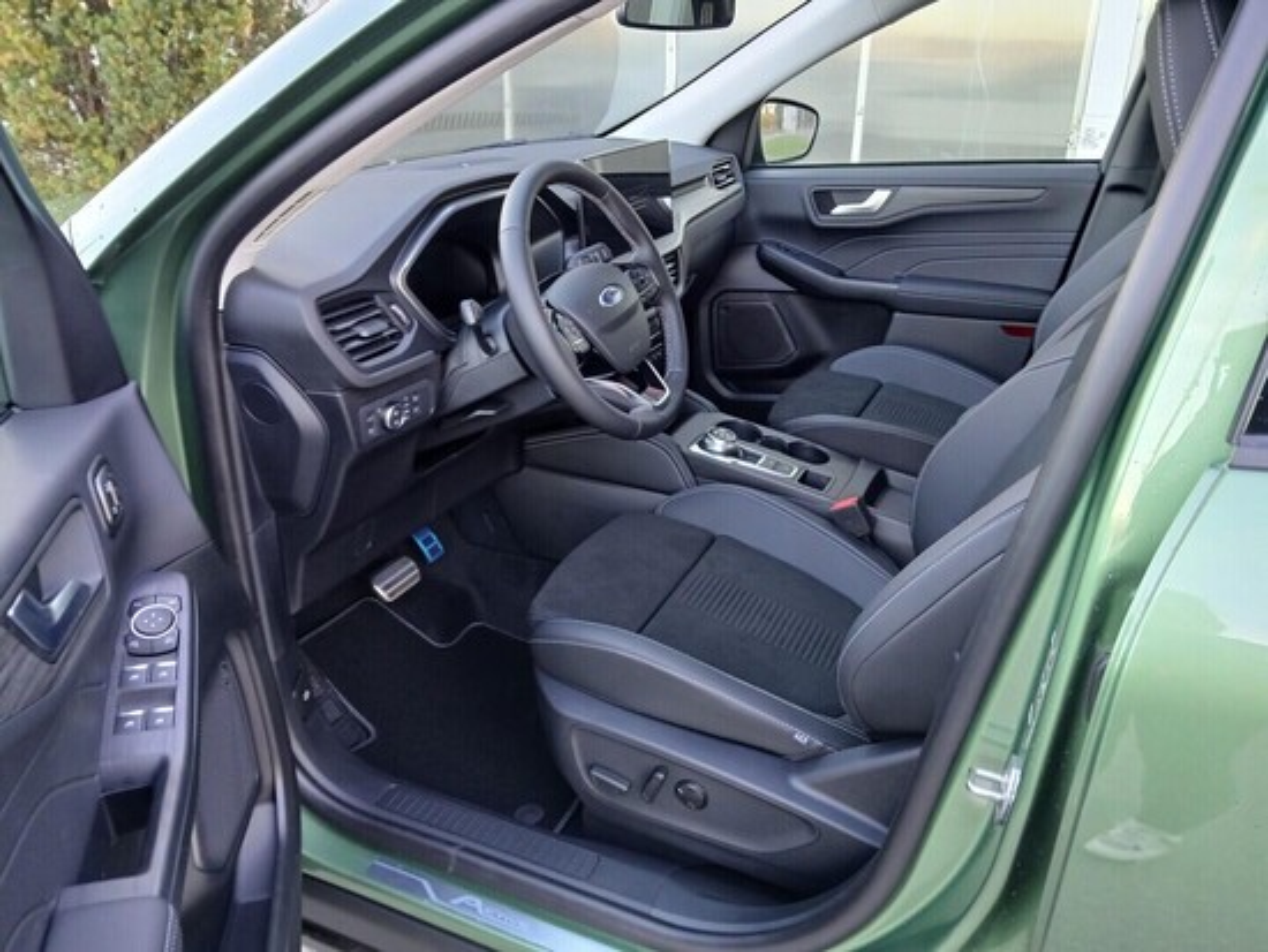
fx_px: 953
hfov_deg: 67.3
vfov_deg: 53.1
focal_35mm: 26
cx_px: 634
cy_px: 476
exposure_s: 1/50
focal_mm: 3.98
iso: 250
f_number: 1.8
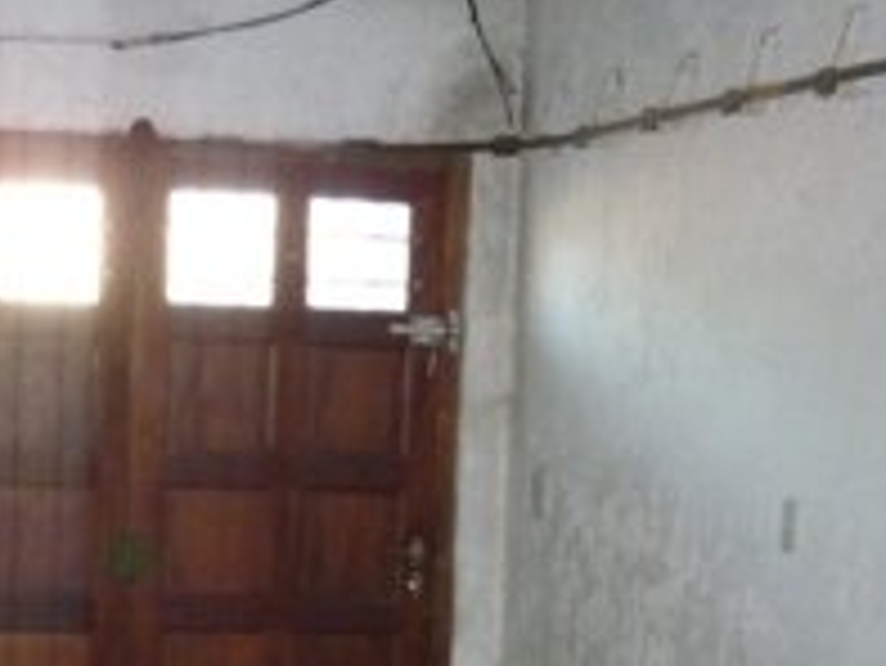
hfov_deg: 18.2
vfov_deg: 13.4
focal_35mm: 107
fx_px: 2740
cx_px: 207
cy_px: 814
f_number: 2.8
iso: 400
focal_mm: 5.5
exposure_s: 1/30
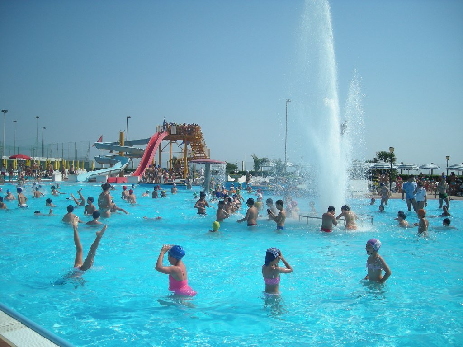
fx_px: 468
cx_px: 232
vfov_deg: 40.7
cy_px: 174
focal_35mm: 35
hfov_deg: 52.6
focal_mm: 5.7
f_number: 5.7
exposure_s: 1/375
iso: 50
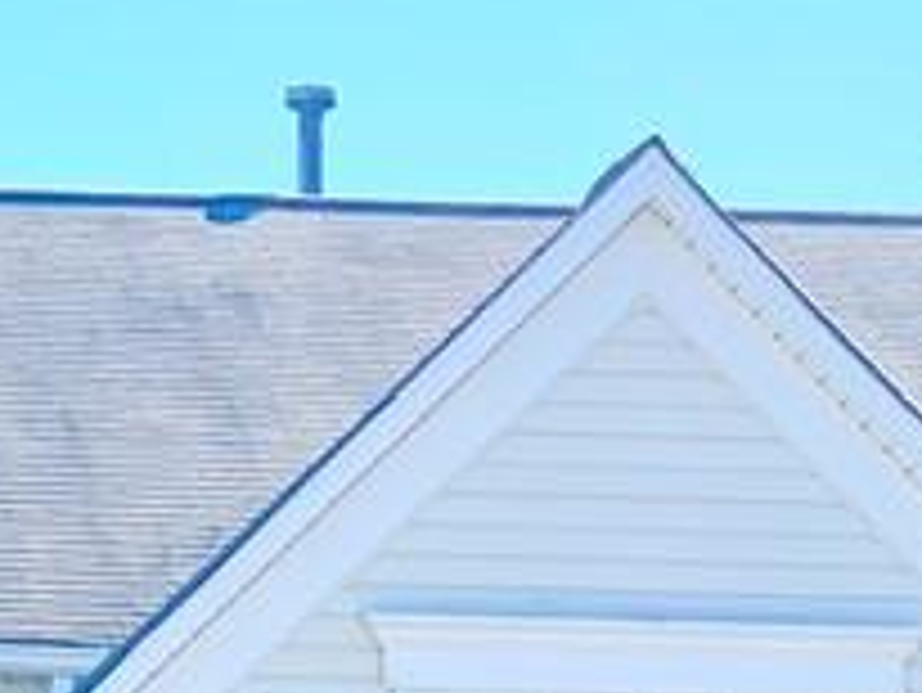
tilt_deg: +6.5
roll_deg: -0.1
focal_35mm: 260
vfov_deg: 5.6
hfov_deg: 7.6
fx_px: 6929
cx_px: -162
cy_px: 1156
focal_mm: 6
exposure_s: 1/841
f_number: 2.4
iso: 16
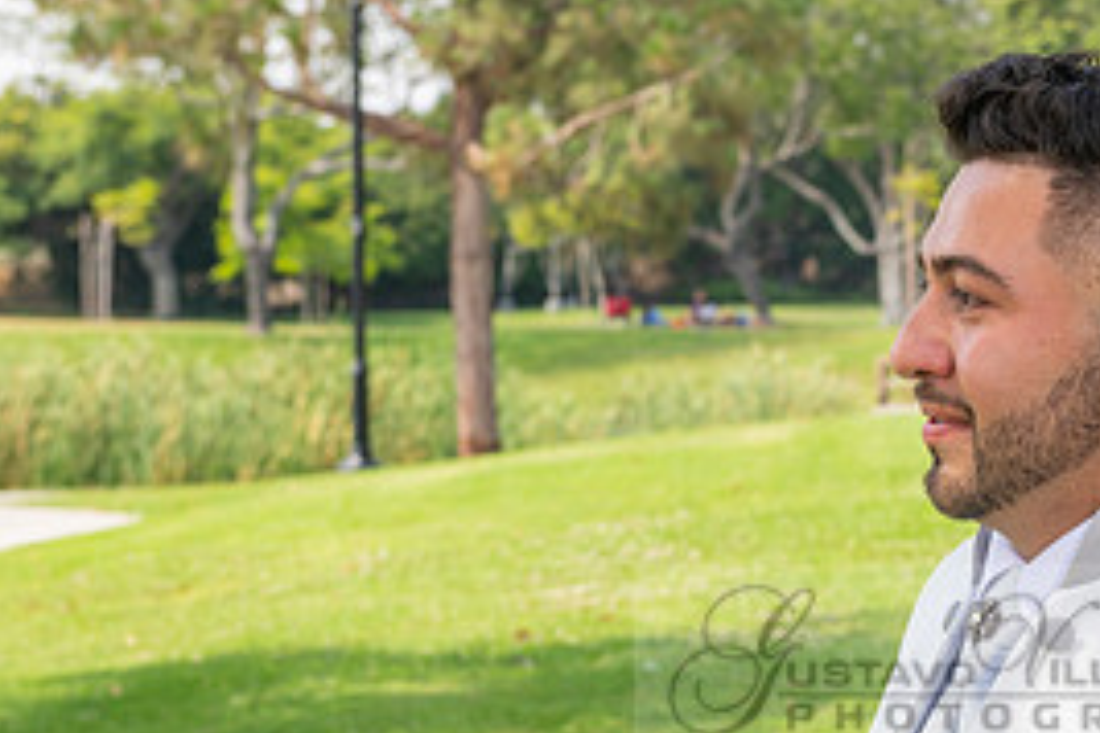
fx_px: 4644
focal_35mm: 152
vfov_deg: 9.0
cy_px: 661
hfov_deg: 13.4
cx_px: 993
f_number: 8
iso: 200
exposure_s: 1/200
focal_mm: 70
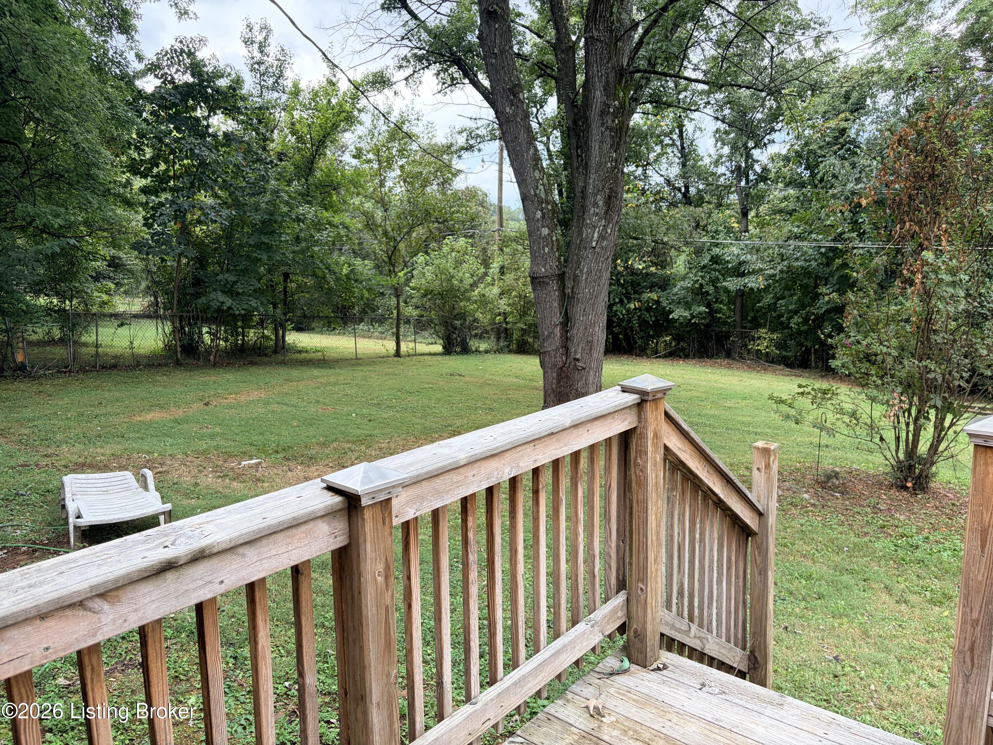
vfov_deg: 53.1
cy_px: 372
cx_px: 496
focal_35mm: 26
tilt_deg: -9.0
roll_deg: +0.7
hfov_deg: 67.3
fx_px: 746
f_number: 1.6
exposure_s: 1/427
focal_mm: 5.96
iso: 64
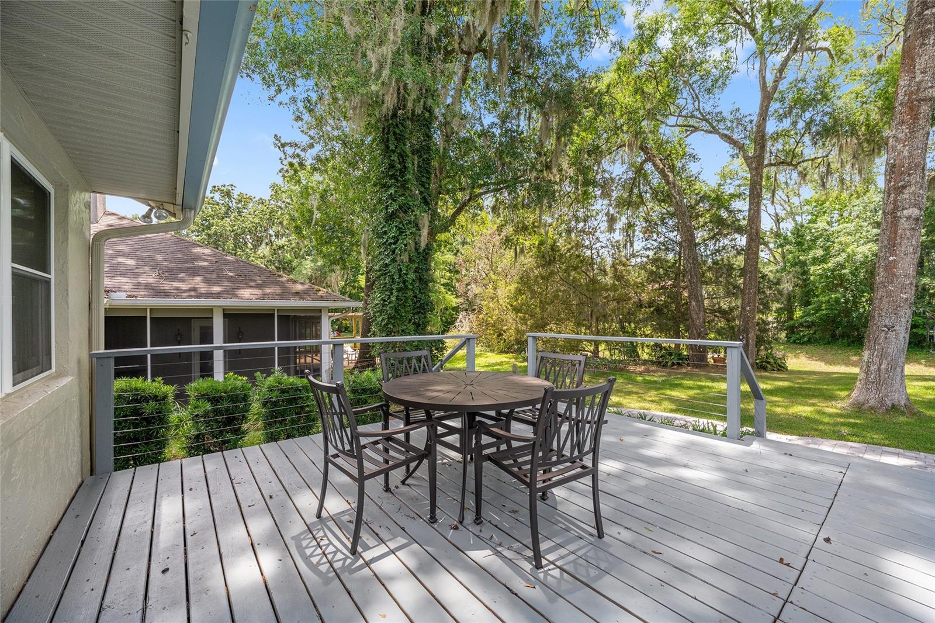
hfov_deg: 104.3
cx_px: 468
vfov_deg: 81.2
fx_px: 364
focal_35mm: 14
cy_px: 312
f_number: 8
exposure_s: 1/160
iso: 500
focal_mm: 14
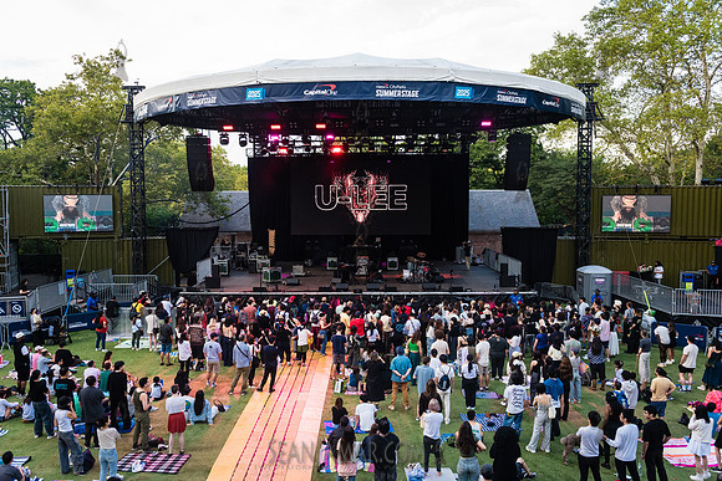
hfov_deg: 60.2
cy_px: 240
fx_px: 623
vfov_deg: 42.3
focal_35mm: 31
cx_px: 361
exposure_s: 1/800
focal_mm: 31
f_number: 4
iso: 2000
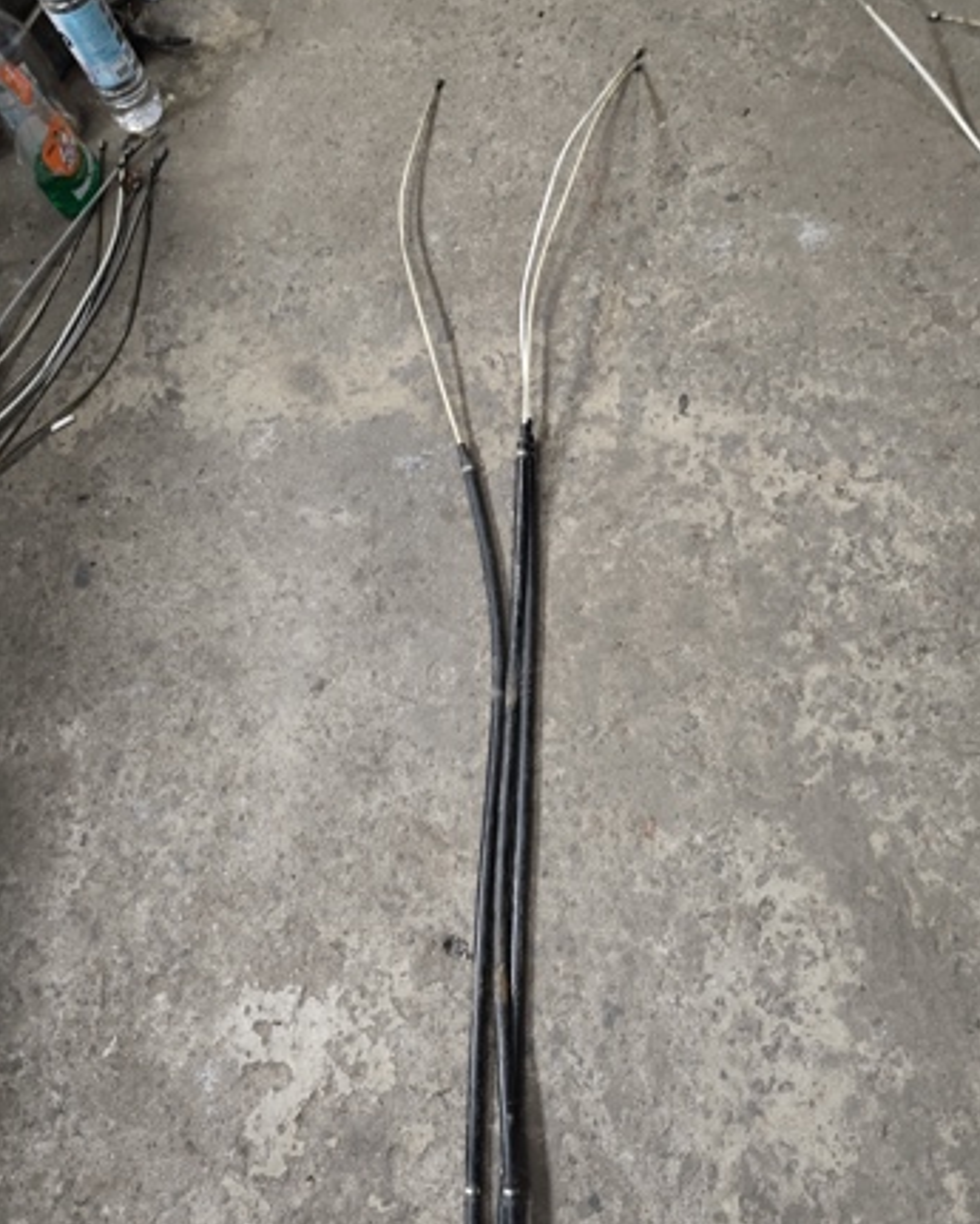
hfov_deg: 56.8
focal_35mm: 25
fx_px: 906
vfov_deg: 68.1
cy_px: 616
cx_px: 508
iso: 1600
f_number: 1.65
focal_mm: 6.19
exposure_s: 1/33.3
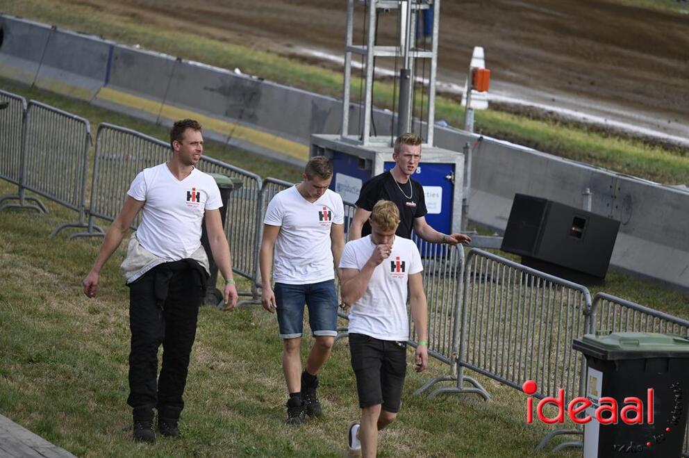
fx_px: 4970
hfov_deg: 7.9
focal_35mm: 260
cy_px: 229
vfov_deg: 5.3
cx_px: 344
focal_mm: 260
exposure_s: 1/800
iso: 320
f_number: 5
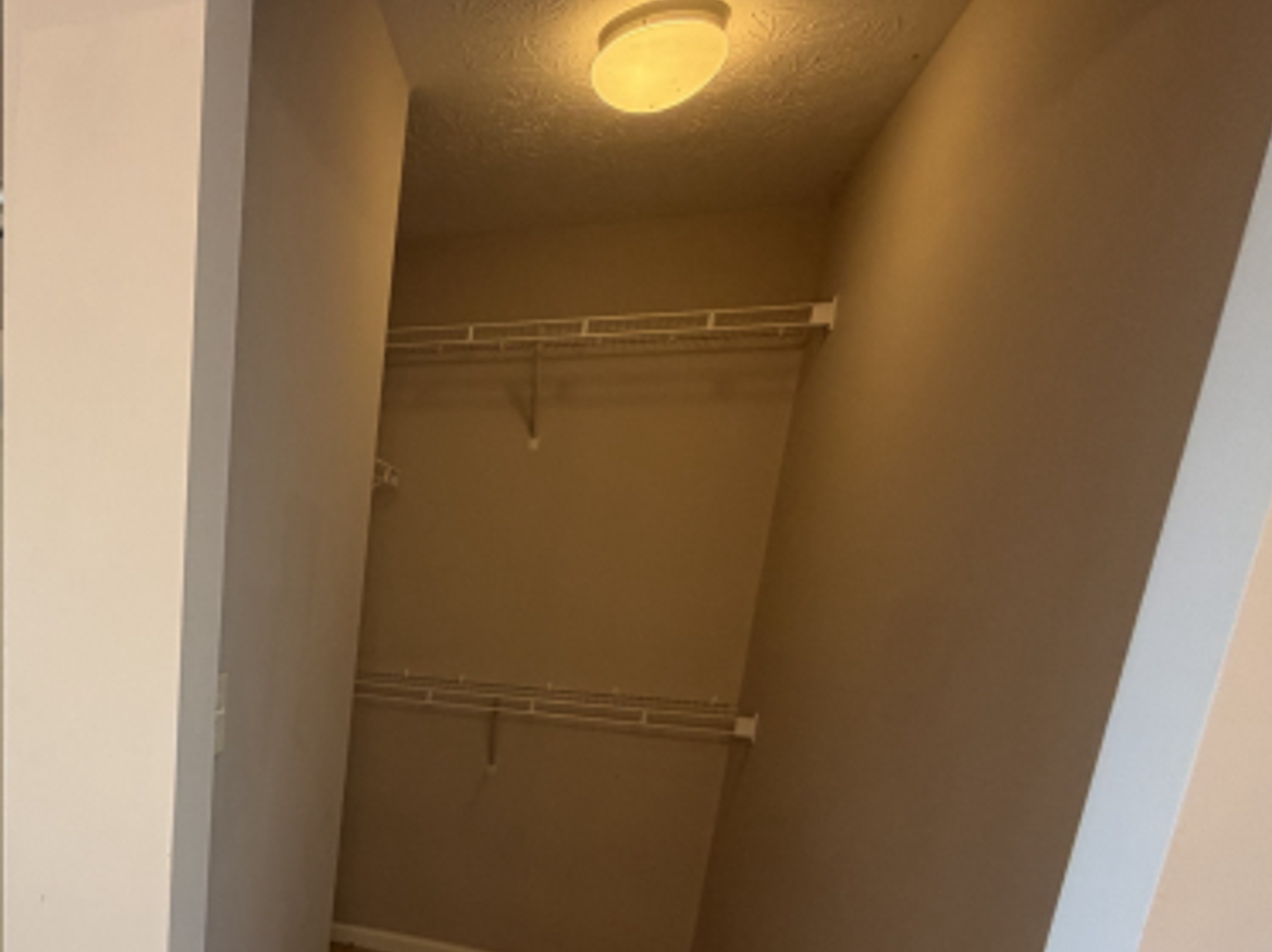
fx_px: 918
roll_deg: -2.0
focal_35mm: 25
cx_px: 148
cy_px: 748
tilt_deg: -12.5
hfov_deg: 59.9
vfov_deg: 51.7
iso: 200
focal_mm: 2.22
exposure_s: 1/60
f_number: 2.2
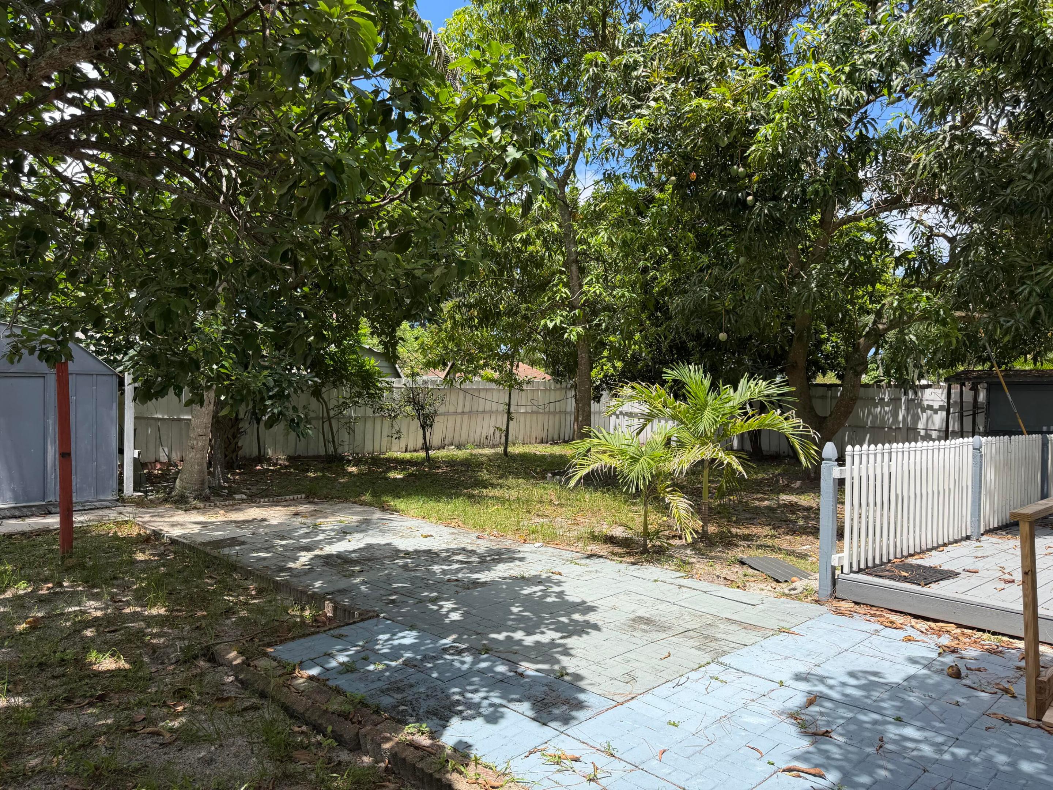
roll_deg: -2.4
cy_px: 395
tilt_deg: +1.9
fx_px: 730
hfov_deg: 71.6
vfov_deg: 56.8
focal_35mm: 24
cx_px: 526
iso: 80
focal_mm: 6.76
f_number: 1.78
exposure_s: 1/2370
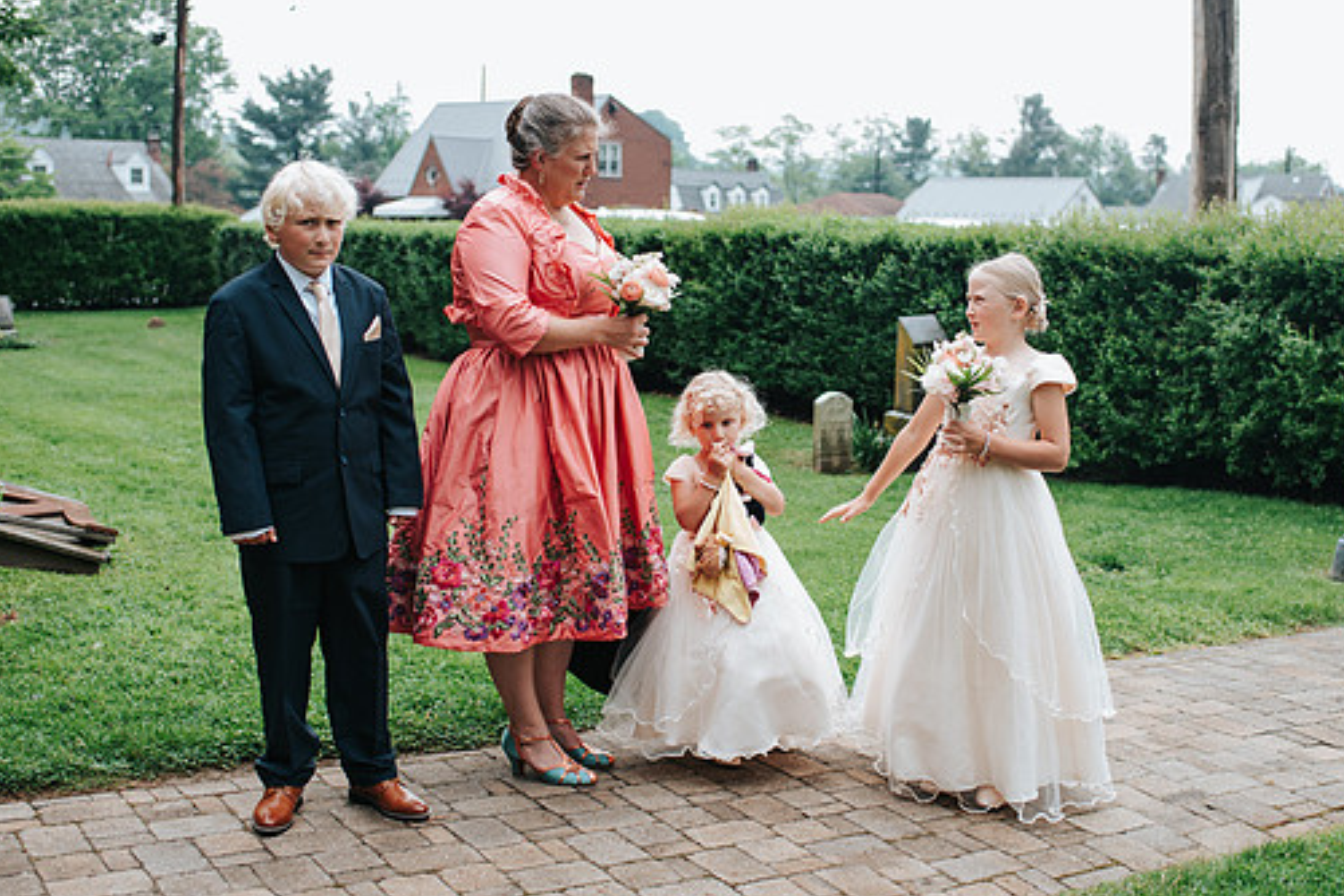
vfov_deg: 29.2
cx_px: 728
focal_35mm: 46
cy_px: 462
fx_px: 1717
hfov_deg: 42.7
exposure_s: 1/200
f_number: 2.8
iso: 100
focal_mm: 35
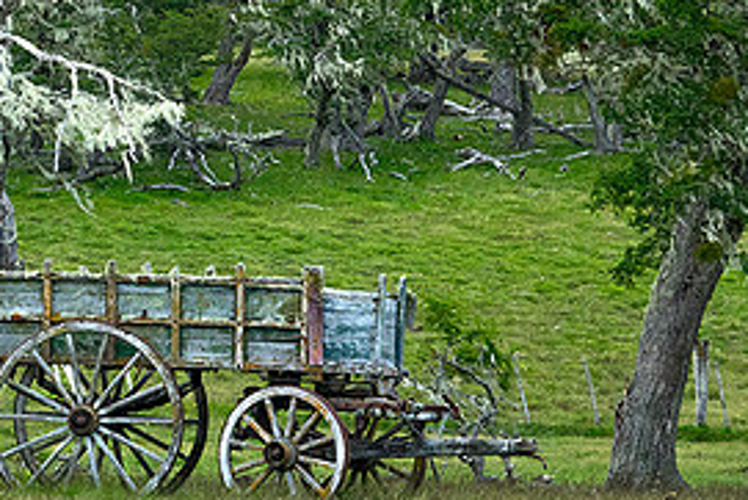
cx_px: 276
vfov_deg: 2.8
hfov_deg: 4.2
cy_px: 95
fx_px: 10186
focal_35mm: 490
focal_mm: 83.9
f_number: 8
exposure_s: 1/250
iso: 500
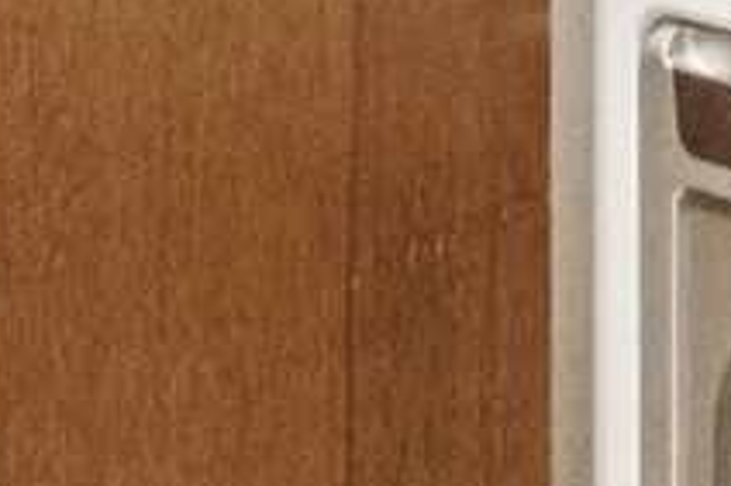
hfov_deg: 15.8
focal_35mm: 120
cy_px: -657
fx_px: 2435
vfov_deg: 10.1
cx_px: 1060
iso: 6400
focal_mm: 10
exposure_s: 1/30
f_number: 9
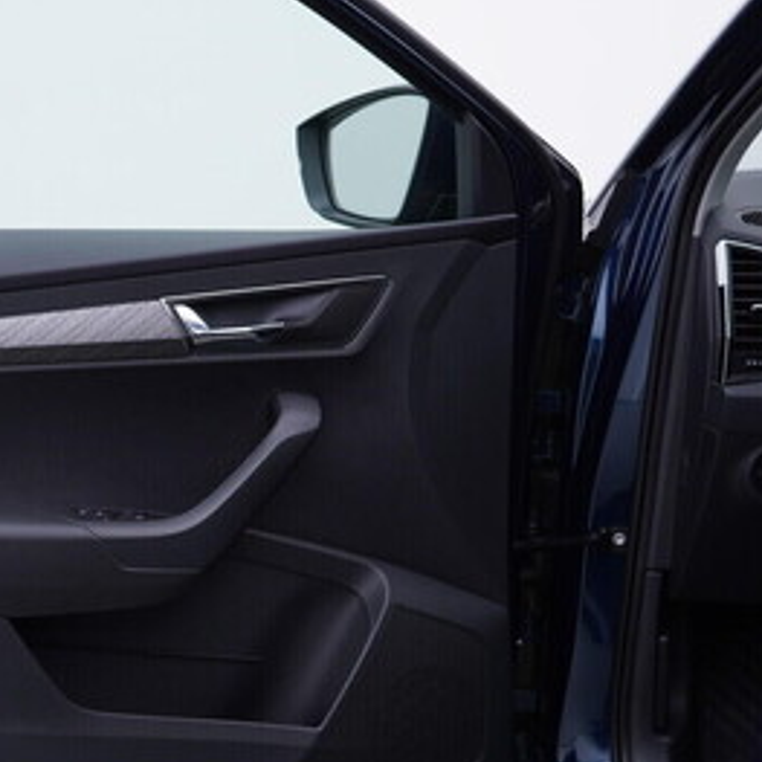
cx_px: 29
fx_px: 1594
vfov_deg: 26.7
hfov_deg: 25.7
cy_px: 503
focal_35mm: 64
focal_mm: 24
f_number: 3.5
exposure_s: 1/60
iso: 125
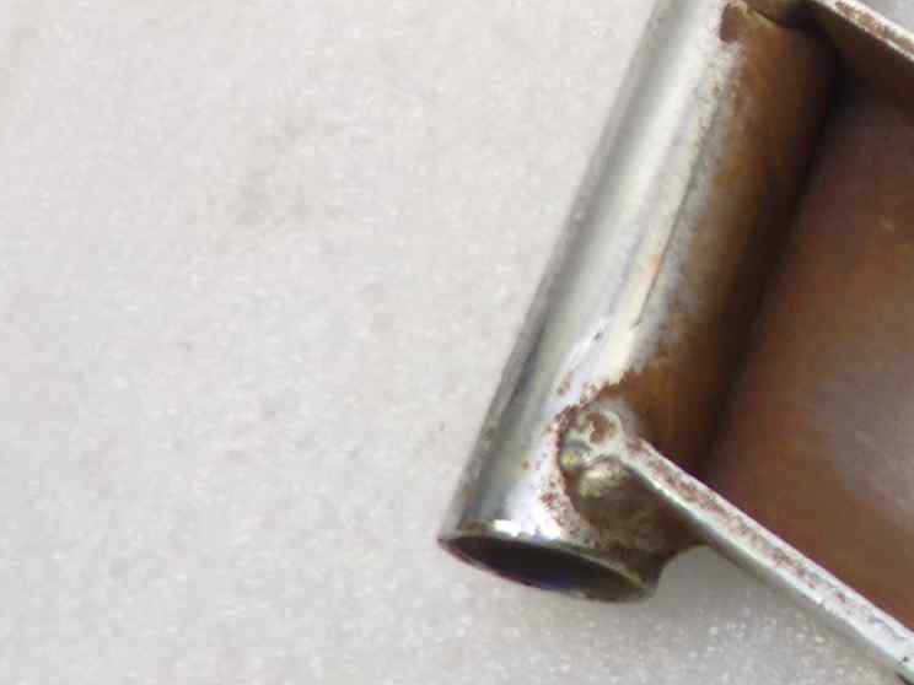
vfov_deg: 16.2
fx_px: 2271
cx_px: 1543
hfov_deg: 18.7
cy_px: -217
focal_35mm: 86
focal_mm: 4.1
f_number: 3.3
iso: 80
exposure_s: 1/15
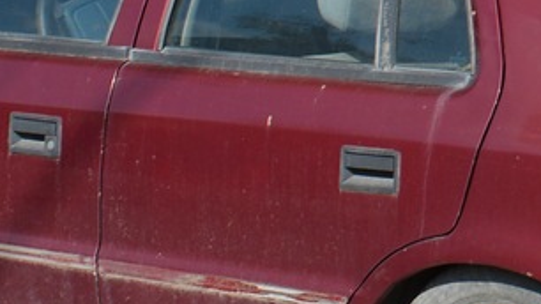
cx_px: 448
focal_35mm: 339
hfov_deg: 6.4
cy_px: -64
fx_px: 4862
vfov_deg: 3.6
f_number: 8
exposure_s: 1/250
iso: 140
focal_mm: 44
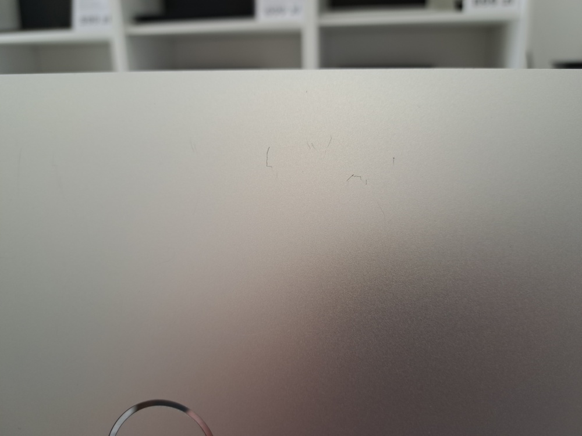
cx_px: 291
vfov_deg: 56.8
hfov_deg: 71.6
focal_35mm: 24
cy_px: 218
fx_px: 404
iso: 50
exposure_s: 1/50
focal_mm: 5.23
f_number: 1.8
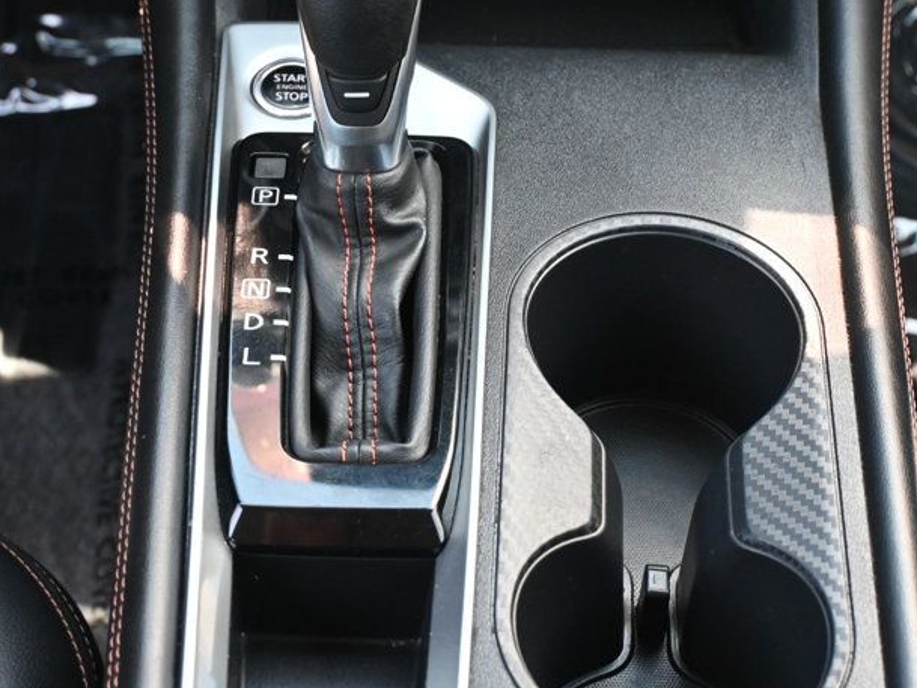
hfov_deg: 25.5
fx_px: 2024
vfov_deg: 19.2
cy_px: 229
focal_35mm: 76
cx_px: 492
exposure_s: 1/125
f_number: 5
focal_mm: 31.5
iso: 1800
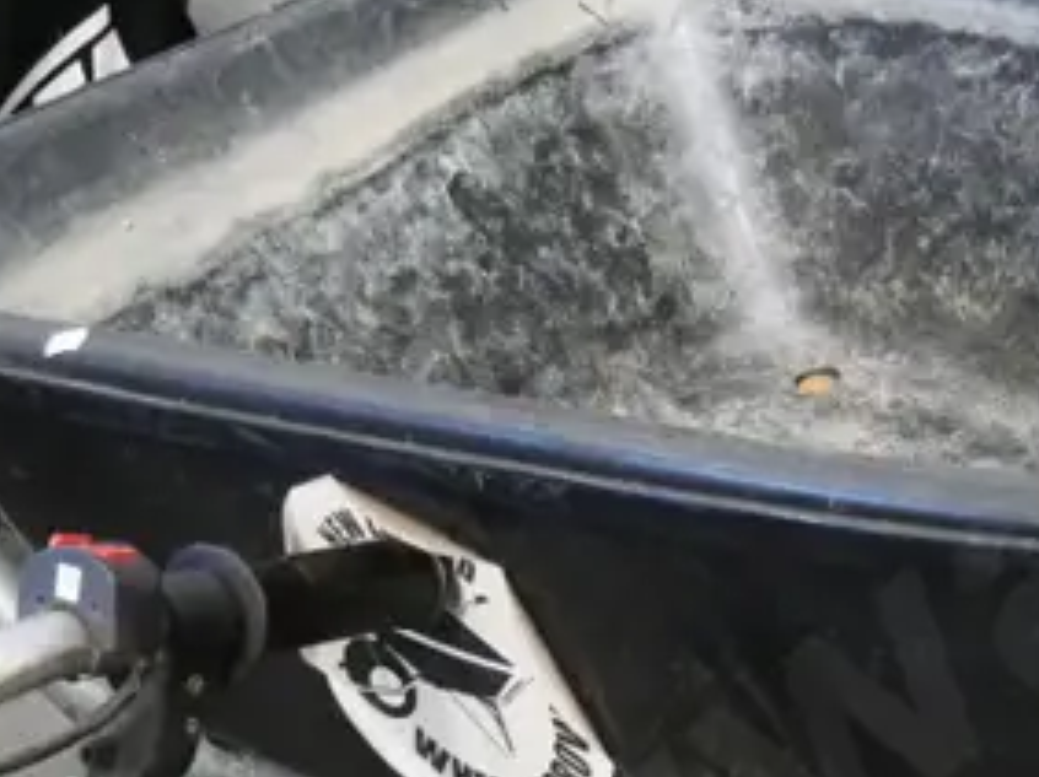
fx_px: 3269
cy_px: 674
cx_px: 917
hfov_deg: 17.8
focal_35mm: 109
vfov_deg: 13.5
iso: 6400
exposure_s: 1/500
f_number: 3.7
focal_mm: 15
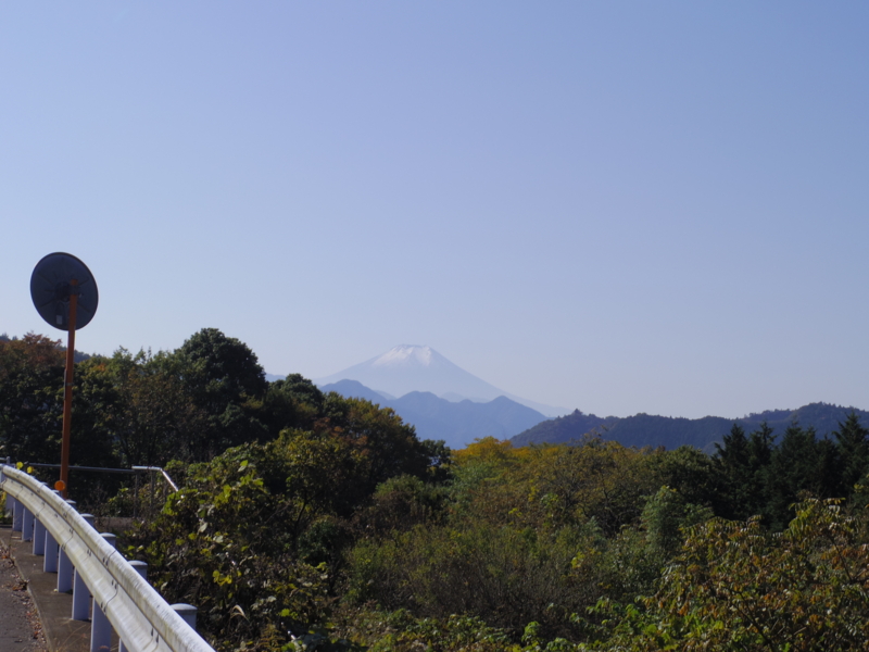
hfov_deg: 28.2
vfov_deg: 21.3
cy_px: 326
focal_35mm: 69
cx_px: 434
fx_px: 1732
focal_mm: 14.9
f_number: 5
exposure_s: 1/800
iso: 100
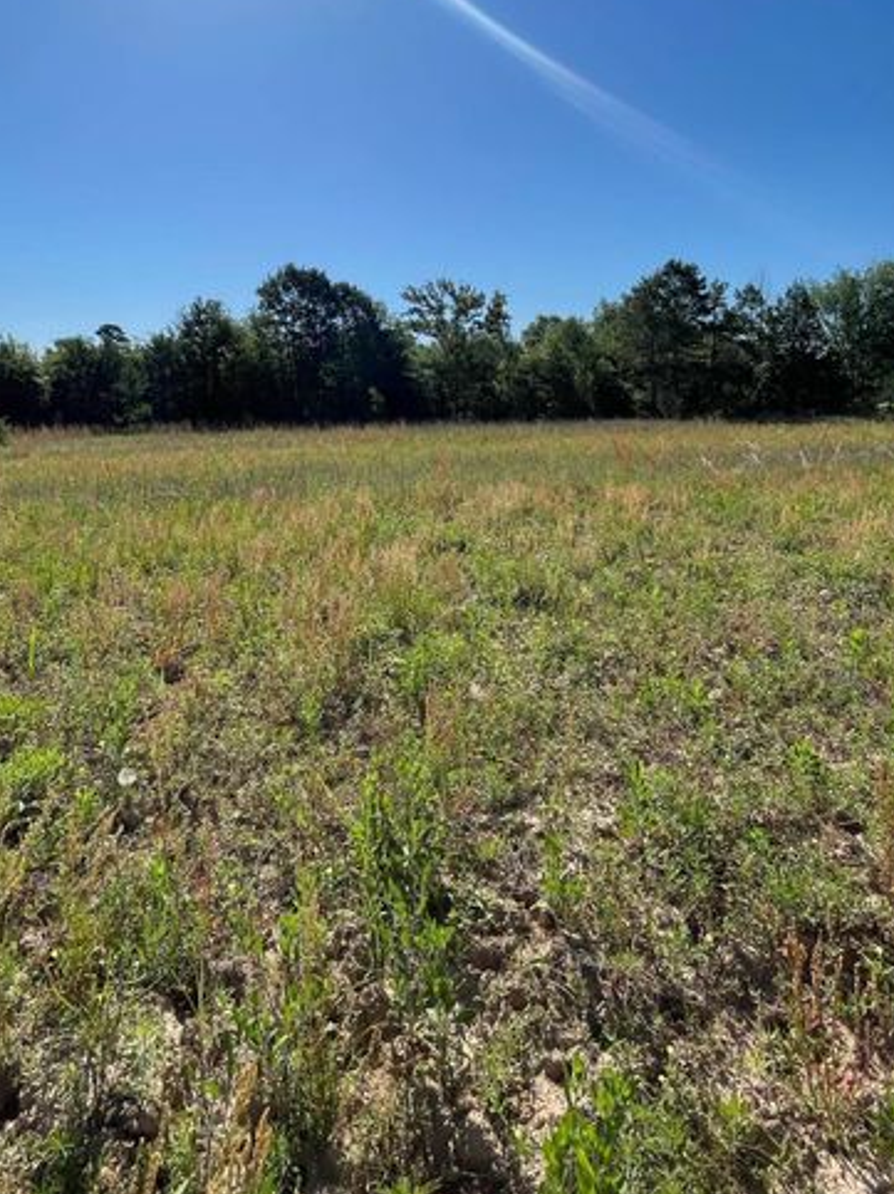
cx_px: 401
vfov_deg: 84.6
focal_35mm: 18
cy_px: 395
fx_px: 620
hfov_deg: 71.4
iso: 25
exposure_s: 1/1776
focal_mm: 1.54
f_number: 2.4
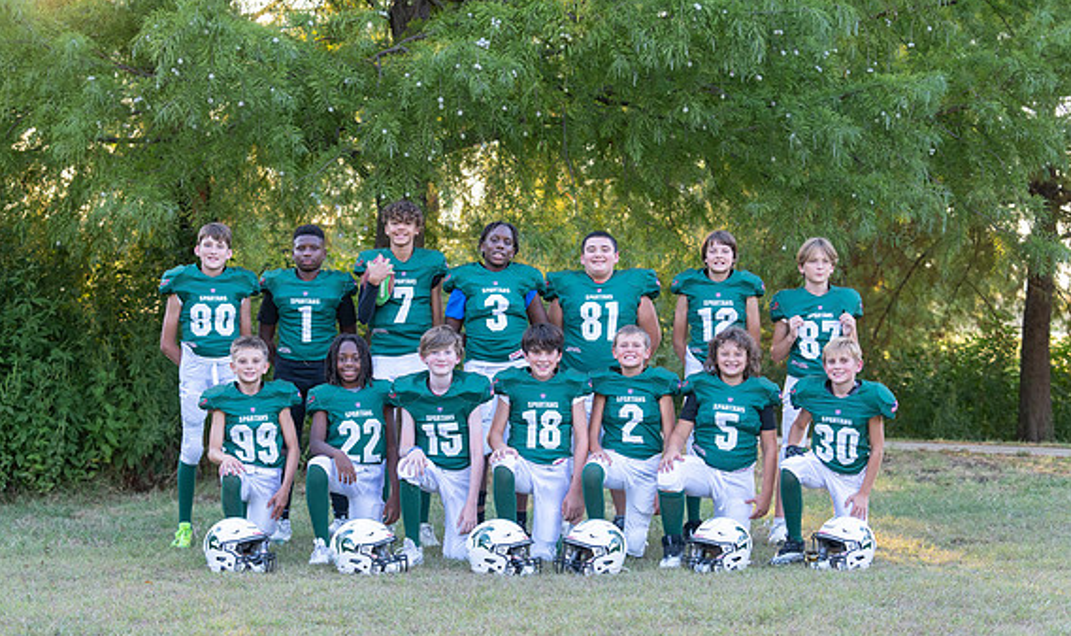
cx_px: 482
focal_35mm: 80
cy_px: 384
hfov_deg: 26.2
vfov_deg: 15.7
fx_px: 2302
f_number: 4
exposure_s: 1/320
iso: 640
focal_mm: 70
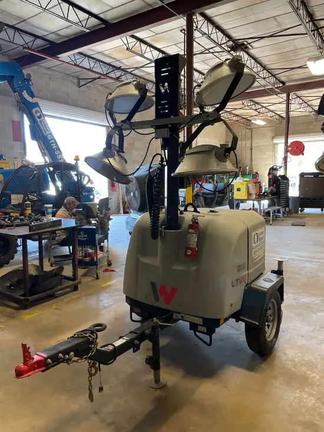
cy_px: 216
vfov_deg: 67.3
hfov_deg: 53.1
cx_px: 162
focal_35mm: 26
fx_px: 324
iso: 125
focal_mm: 4.2
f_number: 1.6
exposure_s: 1/60
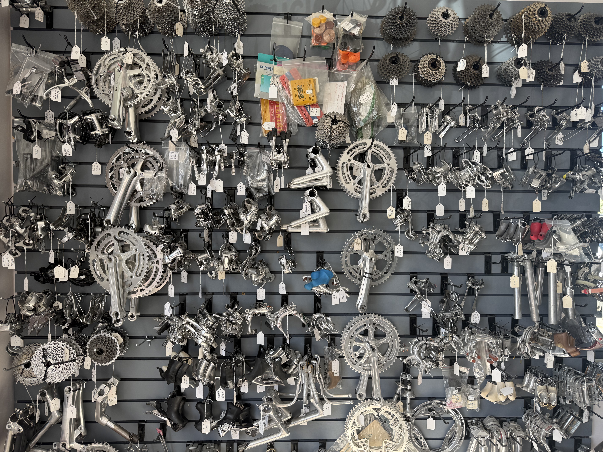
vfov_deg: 56.8
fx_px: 418
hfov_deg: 71.6
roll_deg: -0.8
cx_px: 302
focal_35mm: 24
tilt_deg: -3.0
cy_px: 226
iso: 64
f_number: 1.78
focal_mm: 6.76
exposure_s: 1/194
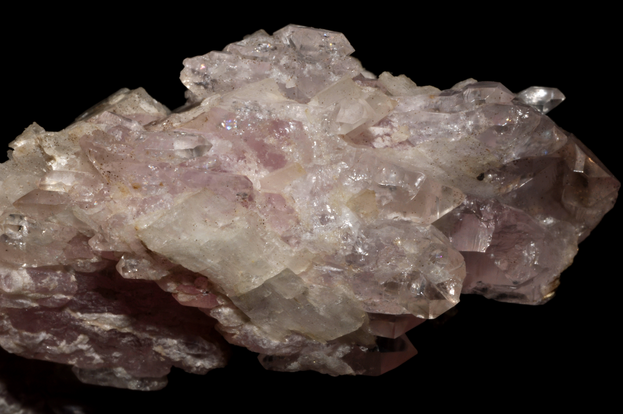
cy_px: 207
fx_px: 1556
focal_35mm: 90
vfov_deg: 15.2
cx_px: 312
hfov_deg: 22.6
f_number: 51
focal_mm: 60
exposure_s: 1/60
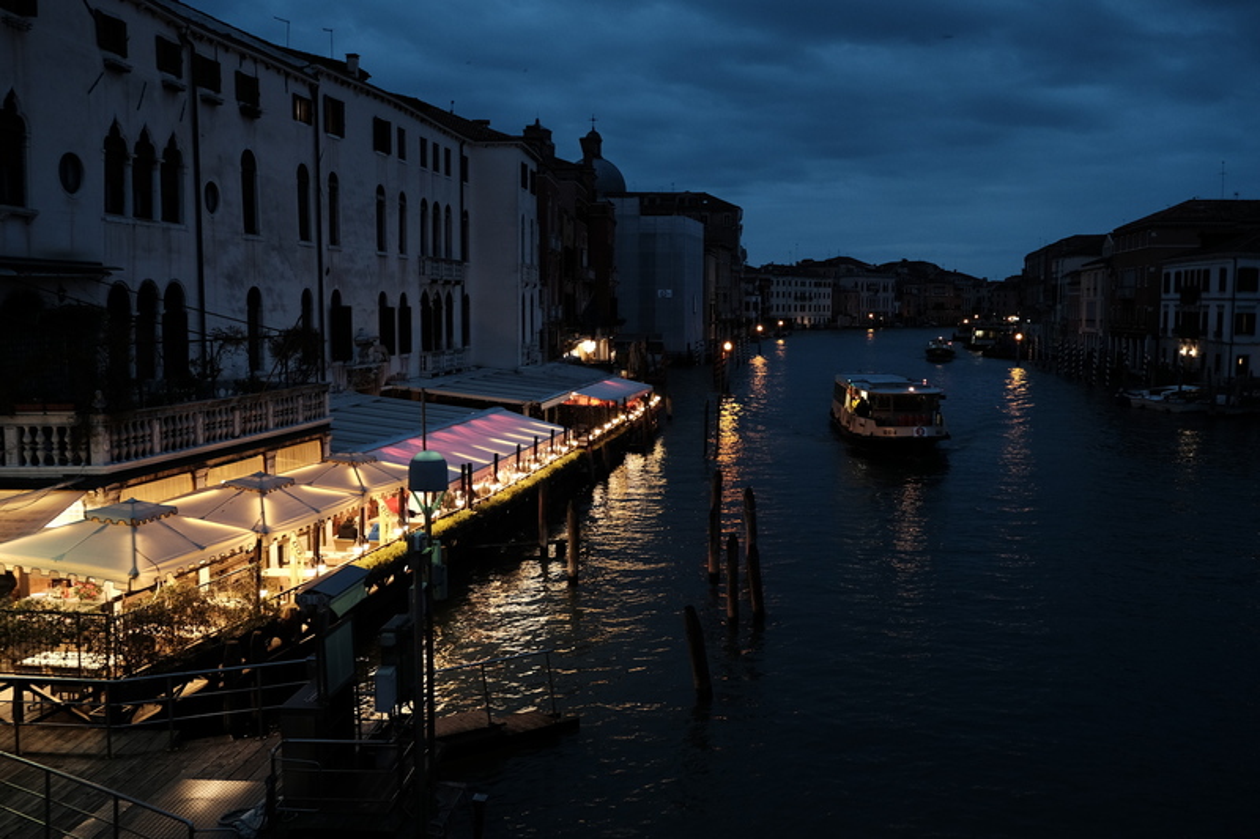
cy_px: 420
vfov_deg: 37.8
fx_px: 1225
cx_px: 630
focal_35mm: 35
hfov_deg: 54.4
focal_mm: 23
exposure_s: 1/15
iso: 800
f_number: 4
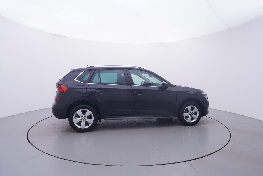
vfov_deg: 56.2
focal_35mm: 22
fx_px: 164
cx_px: 132
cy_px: 88
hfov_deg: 77.3
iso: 200
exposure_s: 1/80
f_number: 5
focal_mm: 15
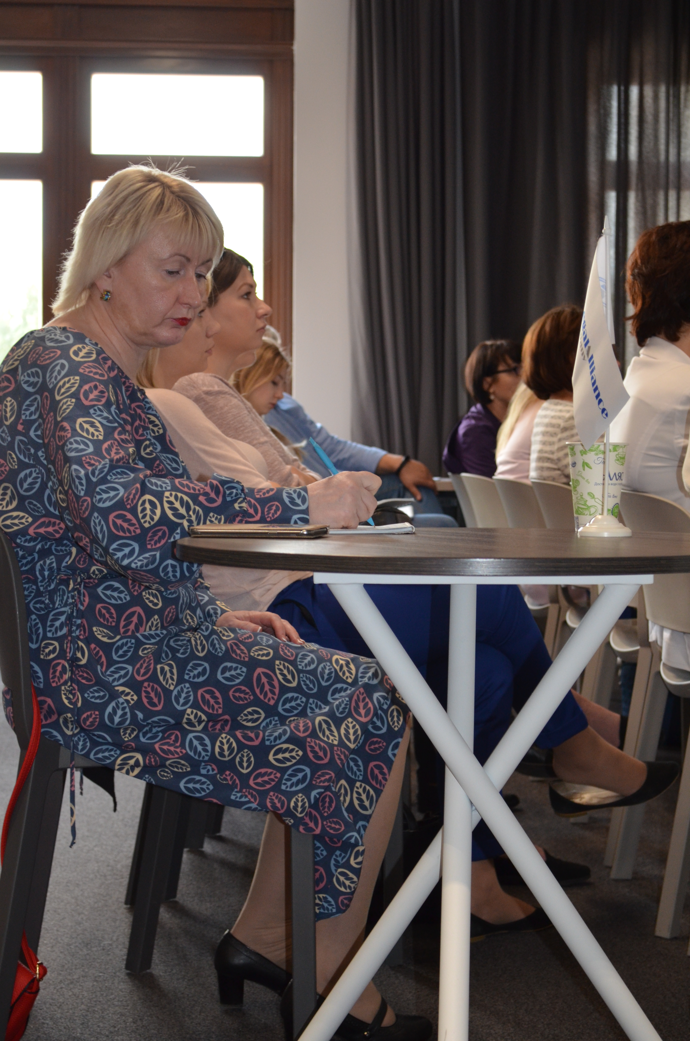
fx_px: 1906
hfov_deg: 20.5
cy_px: 520
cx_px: 345
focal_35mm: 66
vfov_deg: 30.6
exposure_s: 1/60
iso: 800
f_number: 5.3
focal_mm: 44
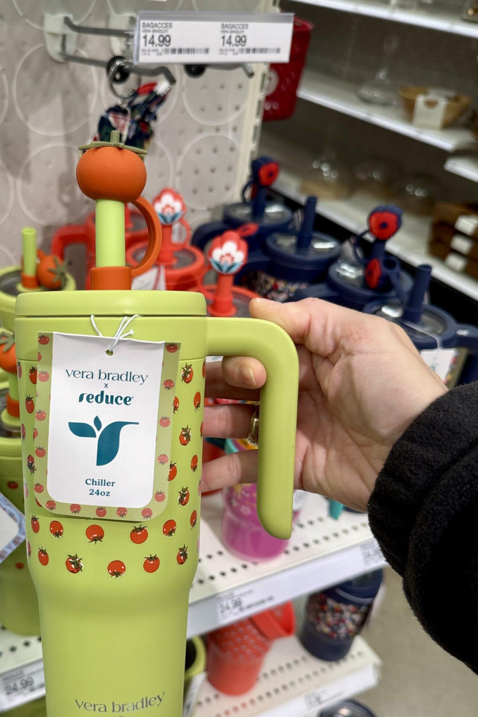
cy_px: 448
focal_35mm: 33
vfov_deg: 56.5
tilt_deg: -38.2
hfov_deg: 39.0
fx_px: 657
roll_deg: -3.6
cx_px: 126
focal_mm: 6.76
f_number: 1.78
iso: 64
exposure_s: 1/120
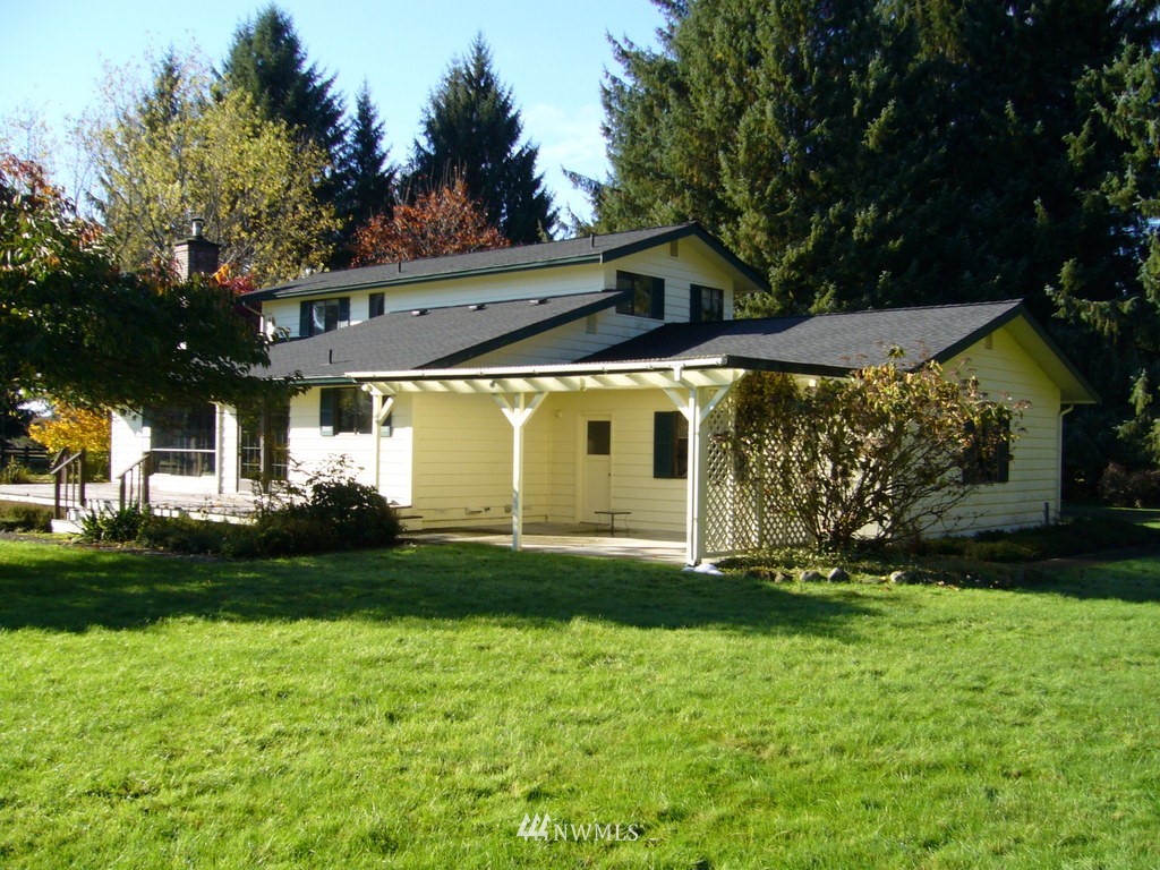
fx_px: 1173
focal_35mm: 35
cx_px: 580
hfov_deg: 52.6
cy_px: 435
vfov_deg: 40.7
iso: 80
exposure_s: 1/160
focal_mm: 5.8
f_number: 2.8
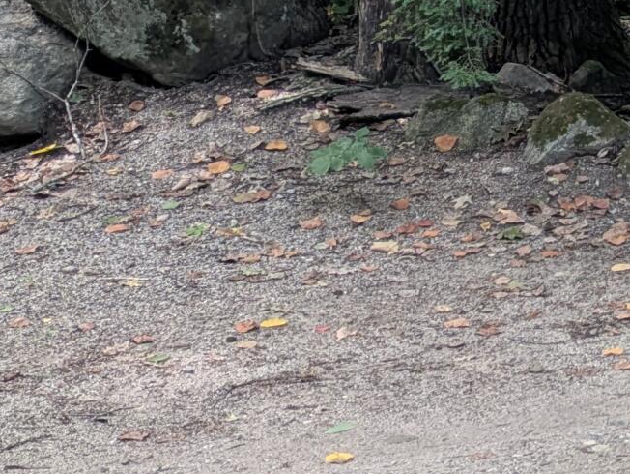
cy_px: -79
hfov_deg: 14.4
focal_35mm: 115
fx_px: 2095
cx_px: 1234
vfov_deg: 12.6
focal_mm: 5.43
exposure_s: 1/60
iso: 48
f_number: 1.89
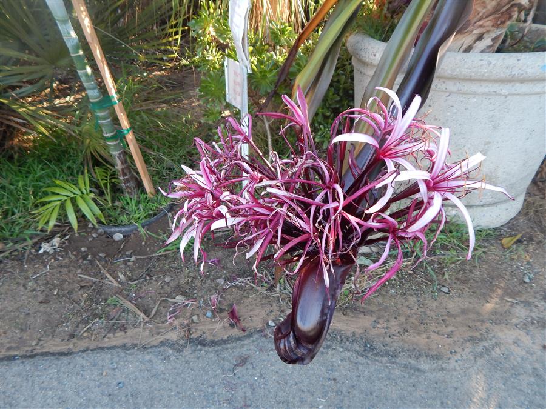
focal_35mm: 22
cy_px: 204
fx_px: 347
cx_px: 273
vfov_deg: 61.1
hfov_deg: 76.4
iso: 125
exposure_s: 1/60
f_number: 3
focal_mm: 4
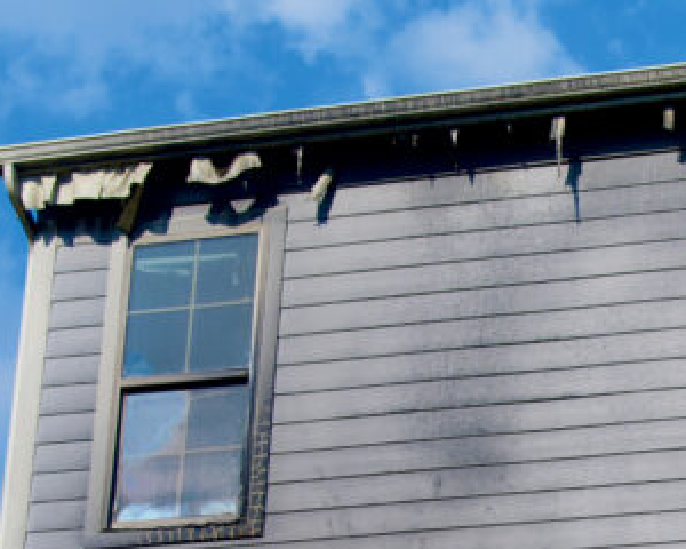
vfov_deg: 9.7
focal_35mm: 157
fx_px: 3188
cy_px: 724
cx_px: 752
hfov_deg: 12.1
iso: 100
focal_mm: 49
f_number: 7.1
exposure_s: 1/400
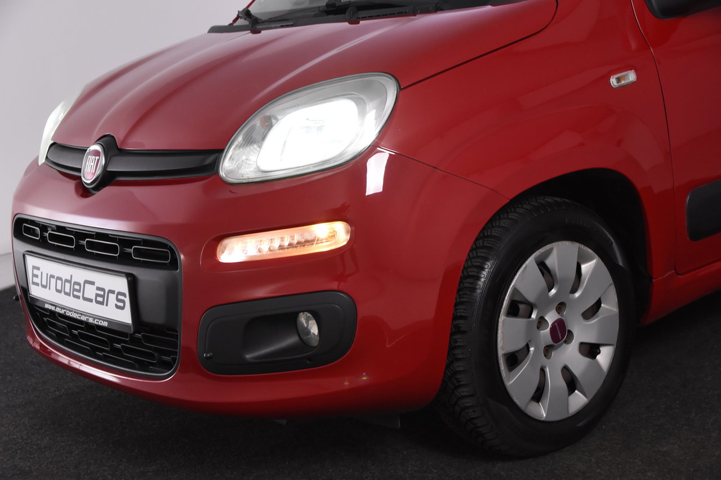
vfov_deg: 23.8
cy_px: 240
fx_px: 1141
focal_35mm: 57
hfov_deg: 35.1
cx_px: 360
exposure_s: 1/125
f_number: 5.6
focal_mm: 38
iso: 1600
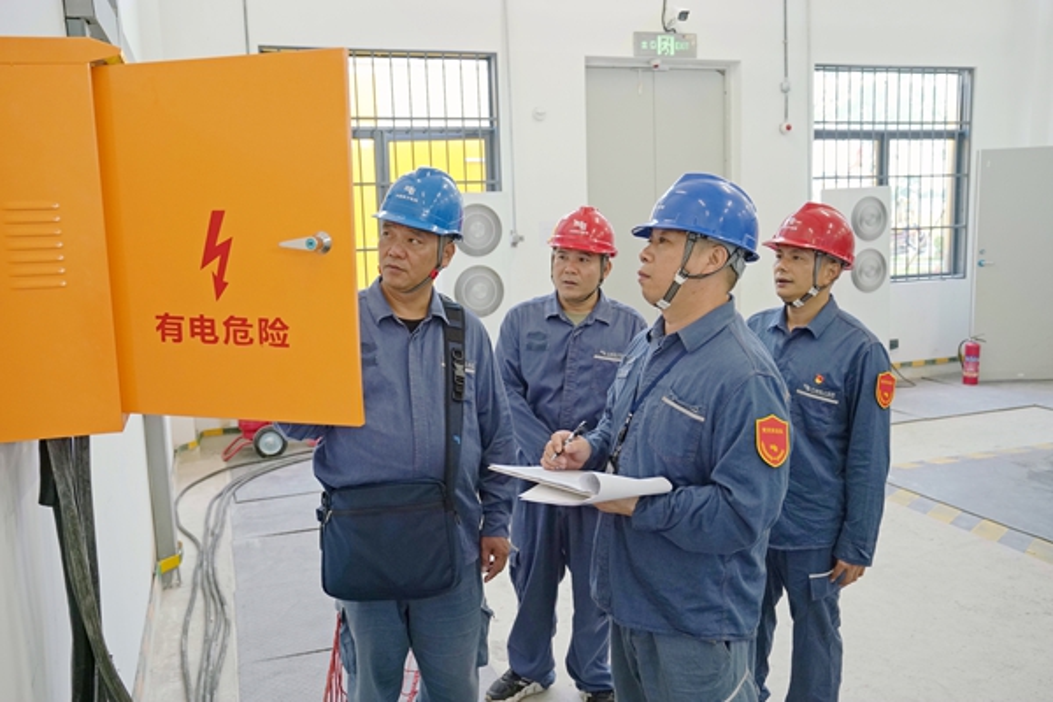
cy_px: 351
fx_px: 907
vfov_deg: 42.3
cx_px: 526
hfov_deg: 60.3
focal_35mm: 31
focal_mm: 31
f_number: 5
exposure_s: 1/200
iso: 1600
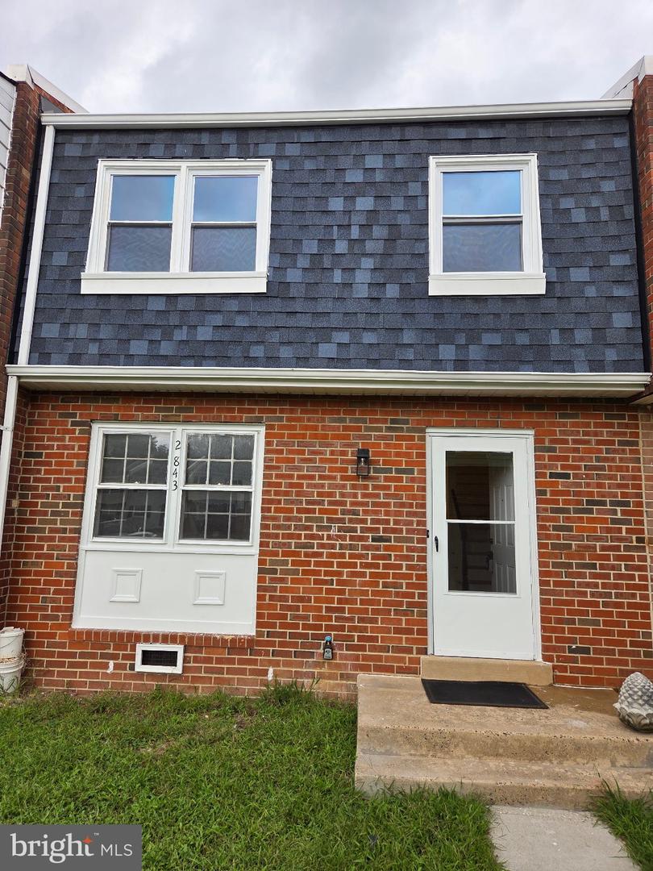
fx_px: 578
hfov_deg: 58.9
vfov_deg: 73.9
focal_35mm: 23
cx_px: 326
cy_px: 436
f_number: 1.8
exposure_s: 1/709
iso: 80
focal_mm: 5.4
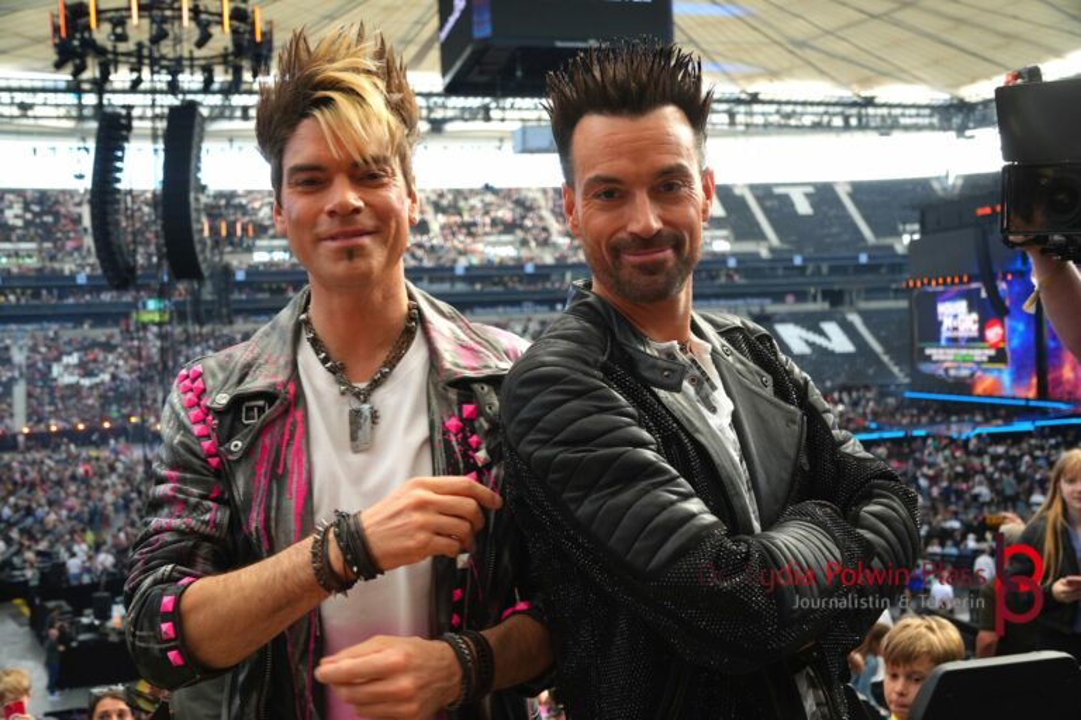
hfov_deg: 55.1
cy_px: 360
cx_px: 540
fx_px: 1036
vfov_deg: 38.4
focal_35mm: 34
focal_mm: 23
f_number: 4
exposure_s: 1/160
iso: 320
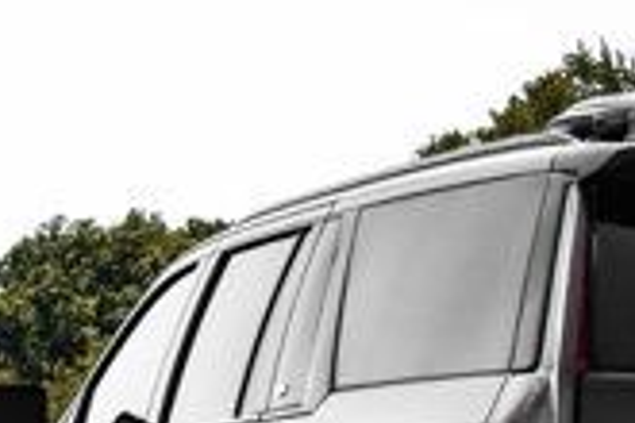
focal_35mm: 217
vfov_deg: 6.3
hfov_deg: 9.4
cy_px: 436
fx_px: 3827
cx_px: 769
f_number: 5.6
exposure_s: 1/1250
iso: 320
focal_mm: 34
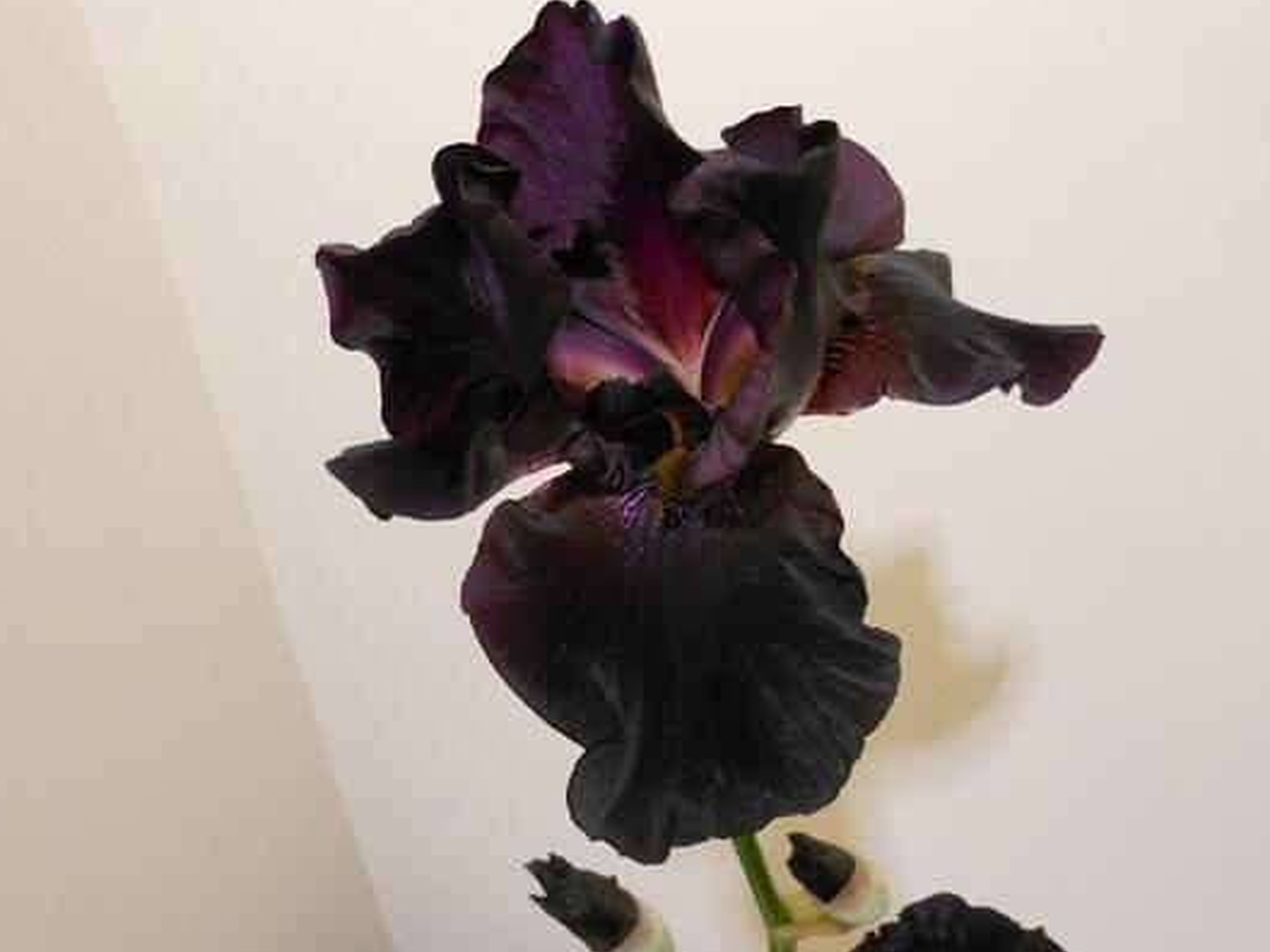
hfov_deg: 54.0
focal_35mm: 34
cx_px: 624
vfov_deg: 41.8
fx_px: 1247
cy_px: 489
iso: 400
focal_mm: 5
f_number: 3.7
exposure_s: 1/13
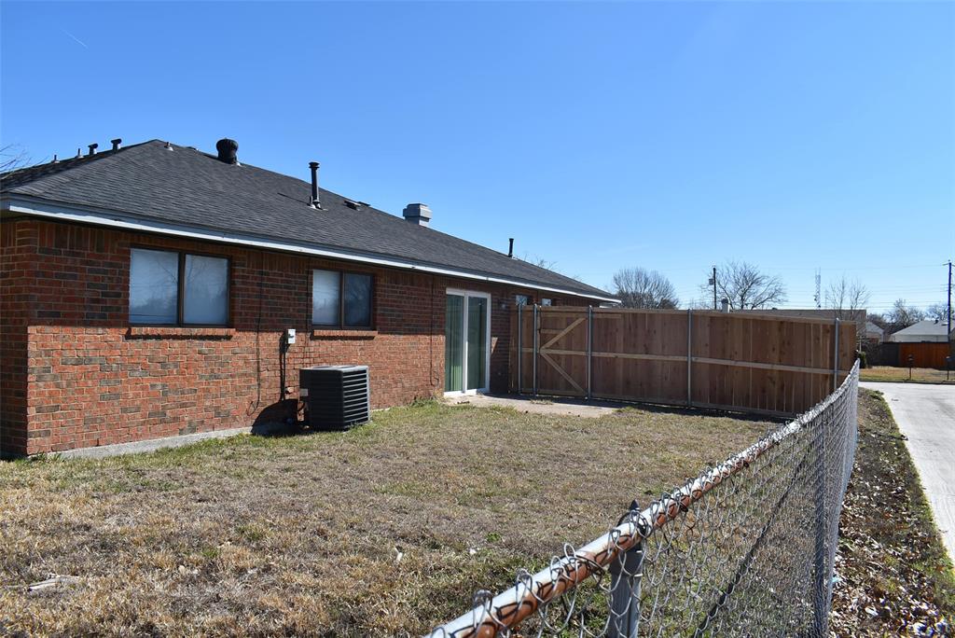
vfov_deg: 48.0
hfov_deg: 67.4
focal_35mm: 27
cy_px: 319
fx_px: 717
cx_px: 478
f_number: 8
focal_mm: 18
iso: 100
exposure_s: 1/250
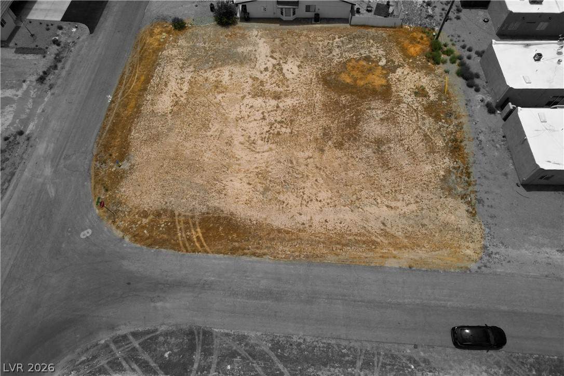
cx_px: 282
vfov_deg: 57.2
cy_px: 188
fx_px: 345
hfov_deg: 78.6
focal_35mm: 22
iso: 100
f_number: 2.8
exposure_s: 1/500
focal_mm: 8.38
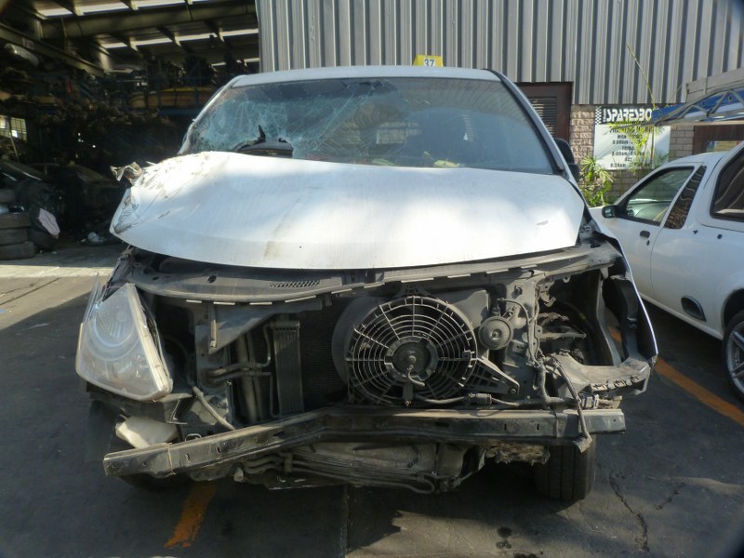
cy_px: 279
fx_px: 537
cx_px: 372
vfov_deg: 54.9
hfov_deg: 69.4
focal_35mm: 25
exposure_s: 1/160
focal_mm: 4.5
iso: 125
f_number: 4
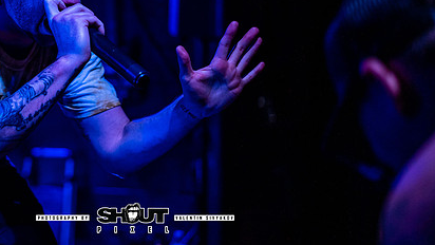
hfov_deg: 25.2
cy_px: 50
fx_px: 958
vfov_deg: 14.5
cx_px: 99
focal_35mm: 83
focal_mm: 50
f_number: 2
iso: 400
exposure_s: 1/200
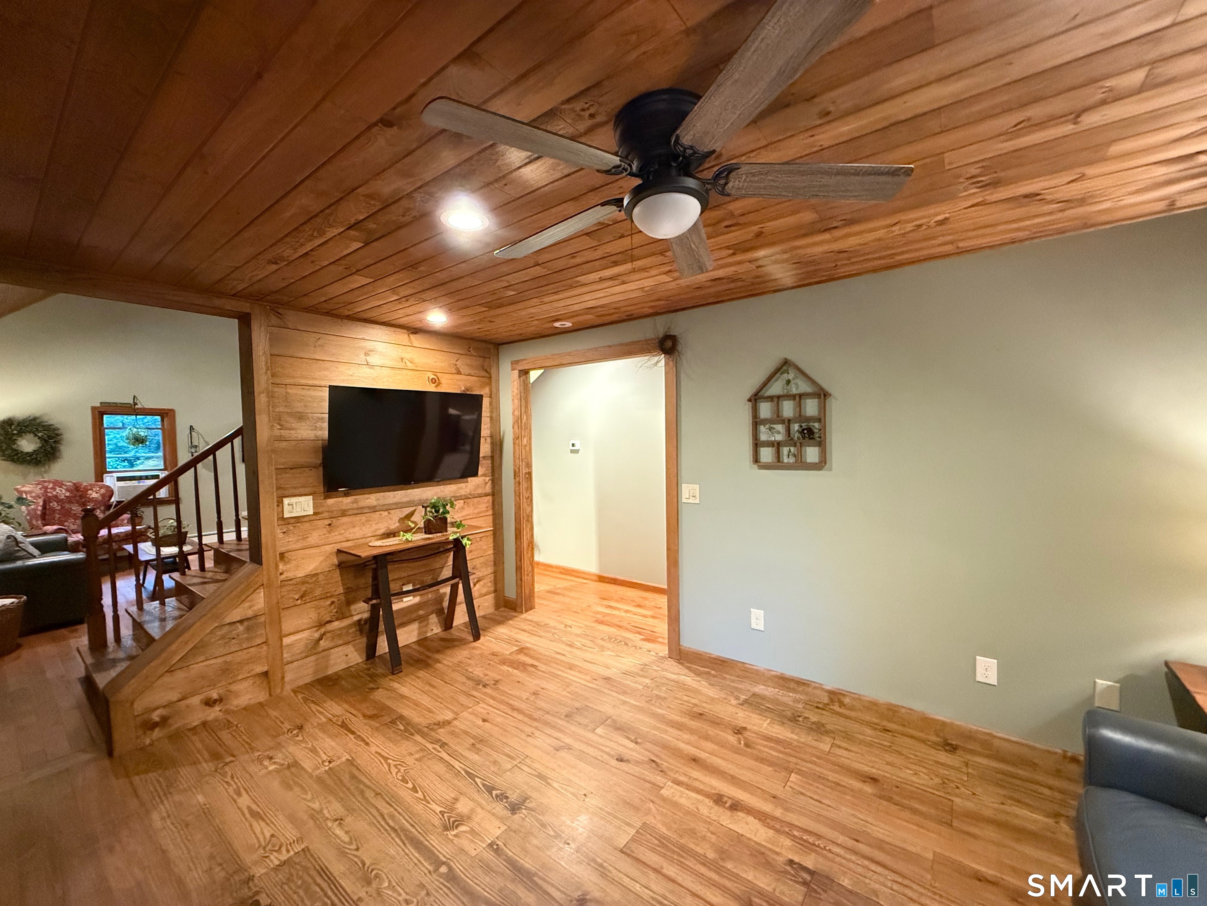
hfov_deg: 102.1
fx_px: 488
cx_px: 604
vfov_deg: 85.7
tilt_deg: -1.7
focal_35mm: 14
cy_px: 453
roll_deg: +0.6
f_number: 2.2
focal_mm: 2.22
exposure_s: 1/60
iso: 1000
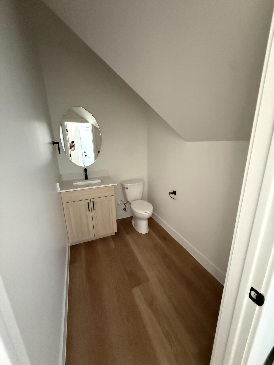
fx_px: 148
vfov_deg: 102.1
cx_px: 137
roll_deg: +1.9
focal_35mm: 14
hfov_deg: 85.7
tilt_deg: -14.6
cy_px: 182
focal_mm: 2.22
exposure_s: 1/59
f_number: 2.2
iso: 1250
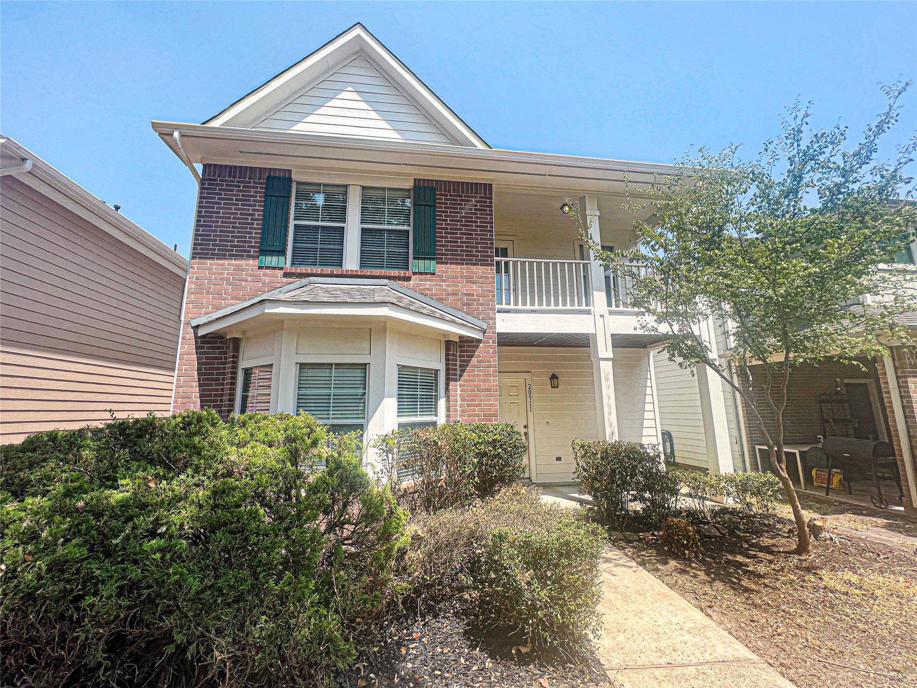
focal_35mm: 13
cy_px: 344
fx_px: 344
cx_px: 458
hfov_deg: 106.2
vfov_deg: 89.9
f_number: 1.8
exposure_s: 1/1143
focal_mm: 1.57
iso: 32
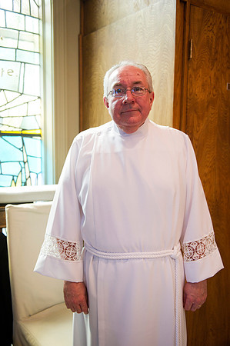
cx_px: 115
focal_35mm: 36
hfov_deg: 36.8
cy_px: 173
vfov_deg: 53.2
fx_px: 346
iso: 2000
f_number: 2.8
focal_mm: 36
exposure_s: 1/100
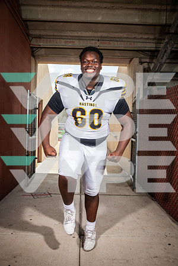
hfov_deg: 41.1
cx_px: 89
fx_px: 237
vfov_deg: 58.7
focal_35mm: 32
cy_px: 133
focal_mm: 32
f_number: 7.1
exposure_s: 1/400
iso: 160
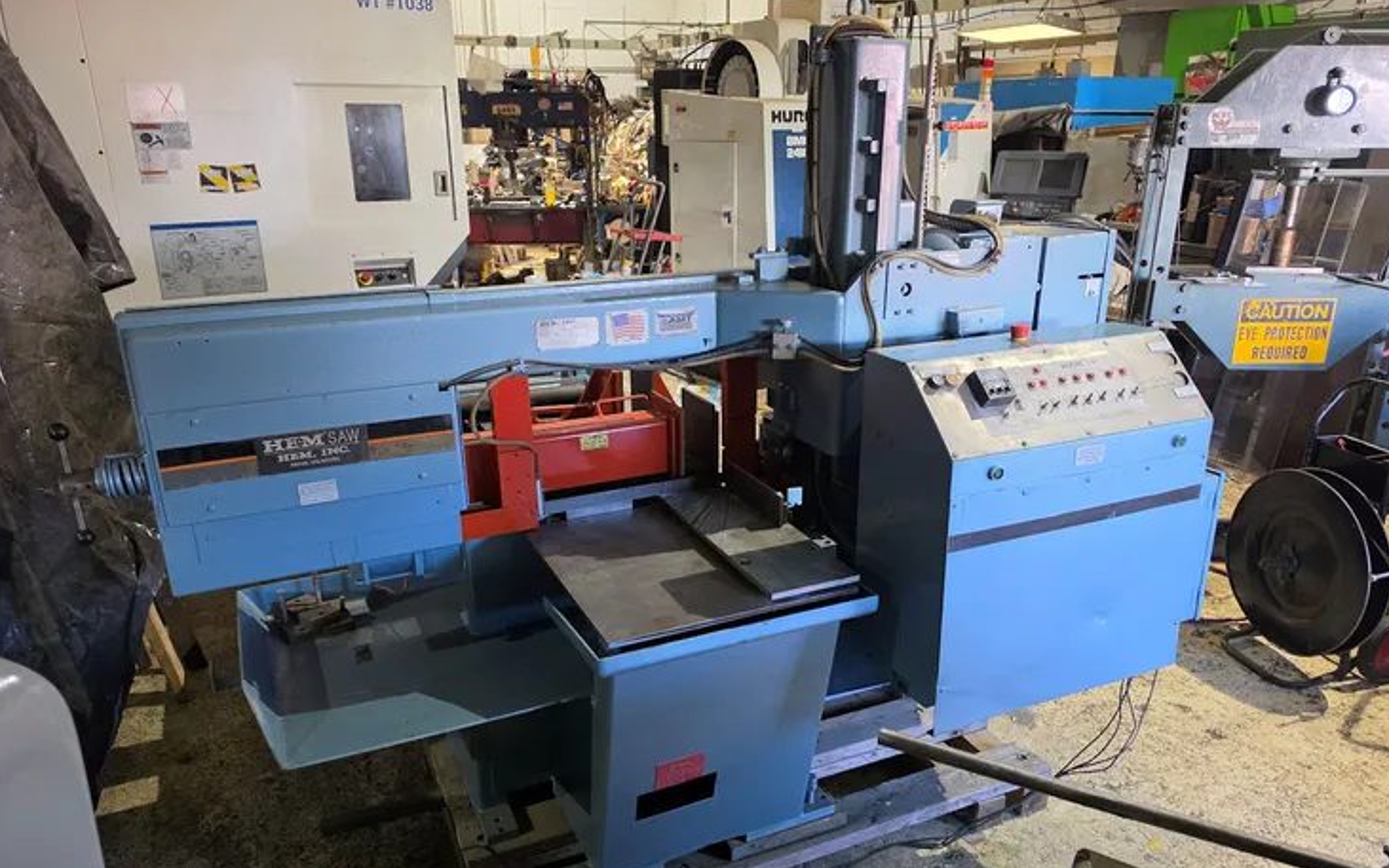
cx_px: 695
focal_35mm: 25
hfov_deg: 72.5
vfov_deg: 49.2
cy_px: 482
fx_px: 946
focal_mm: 6.5
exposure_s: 1/120
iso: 400
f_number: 1.4
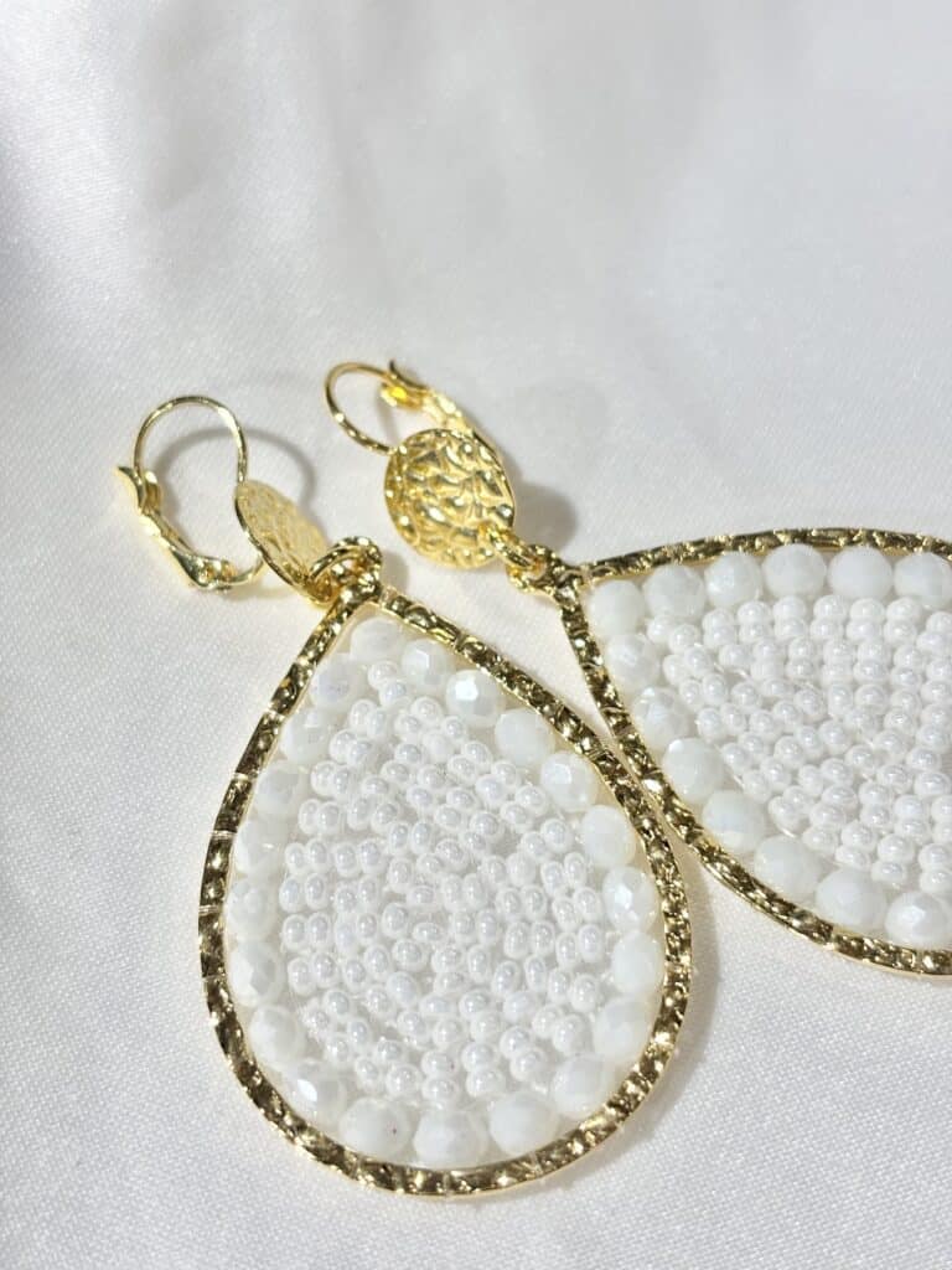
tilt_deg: -61.5
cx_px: 476
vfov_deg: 36.8
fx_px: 1907
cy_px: 635
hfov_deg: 28.0
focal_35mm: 52
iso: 32
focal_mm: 5.96
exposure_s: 1/288
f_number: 1.6
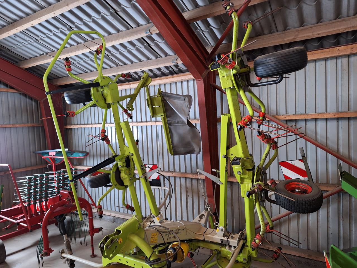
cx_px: 178
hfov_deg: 73.9
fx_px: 237
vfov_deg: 58.9
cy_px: 134
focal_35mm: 23
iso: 250
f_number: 1.8
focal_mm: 5.54
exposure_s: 1/25
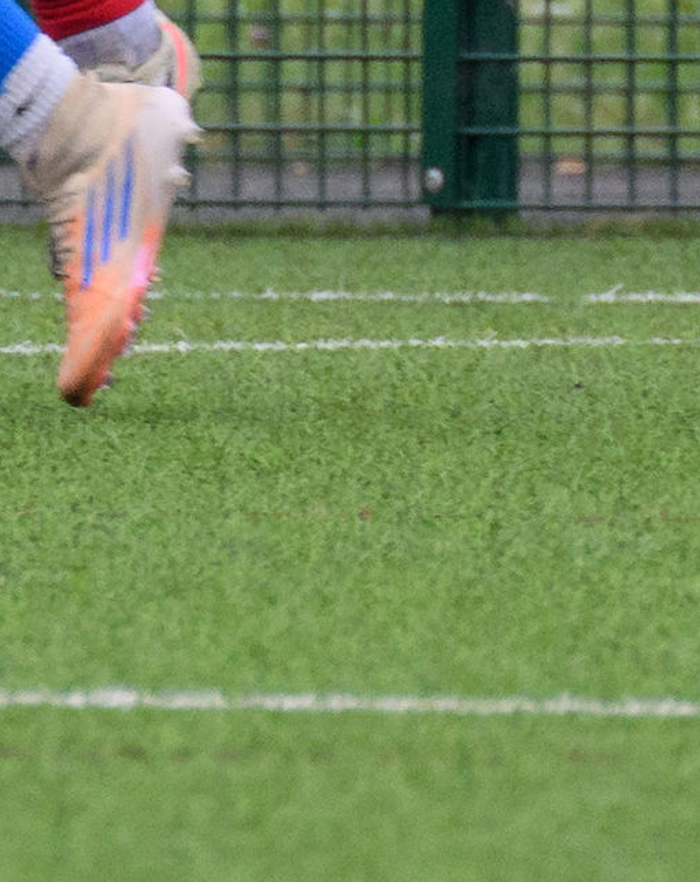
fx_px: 104211
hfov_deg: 0.4
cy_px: -527
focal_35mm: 4004
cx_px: 24
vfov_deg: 0.5
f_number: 5.6
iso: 1000
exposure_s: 1/1000
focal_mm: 400
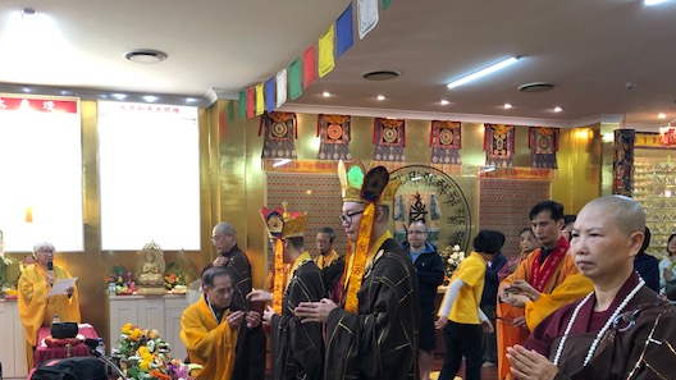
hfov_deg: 53.7
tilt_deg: -3.8
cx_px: 278
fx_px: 663
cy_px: 297
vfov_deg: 31.3
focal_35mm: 37
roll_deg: +0.2
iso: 50
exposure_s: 1/17
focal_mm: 3.99
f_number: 1.8
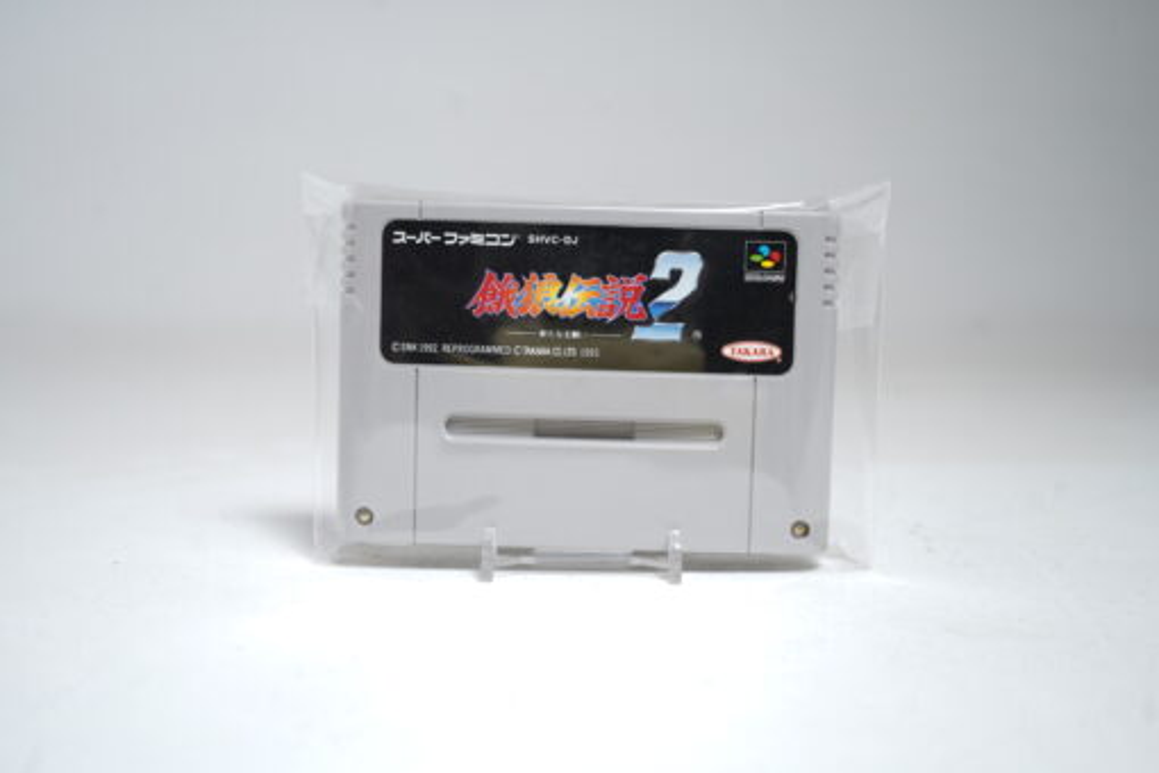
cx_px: 580
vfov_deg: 32.6
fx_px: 1320
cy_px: 386
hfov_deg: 47.4
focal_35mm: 41
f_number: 5
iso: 64
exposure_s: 1/4
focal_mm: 41
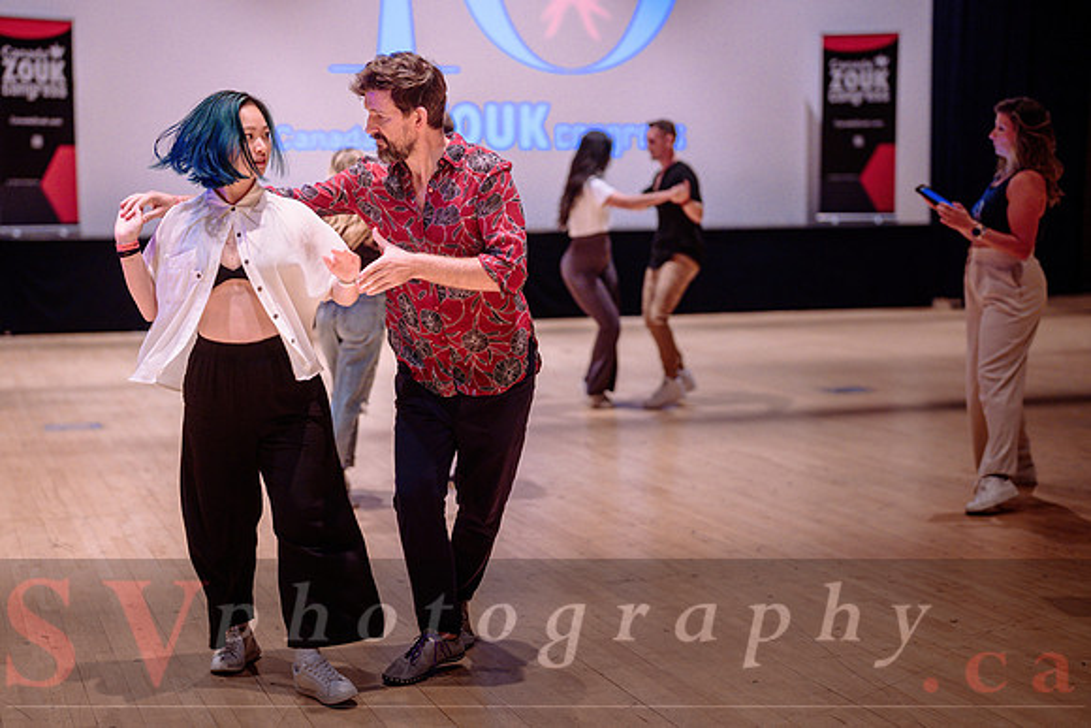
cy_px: 393
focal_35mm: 60
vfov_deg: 22.8
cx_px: 445
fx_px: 1804
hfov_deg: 33.6
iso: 1600
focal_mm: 50
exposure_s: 1/200
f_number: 1.4
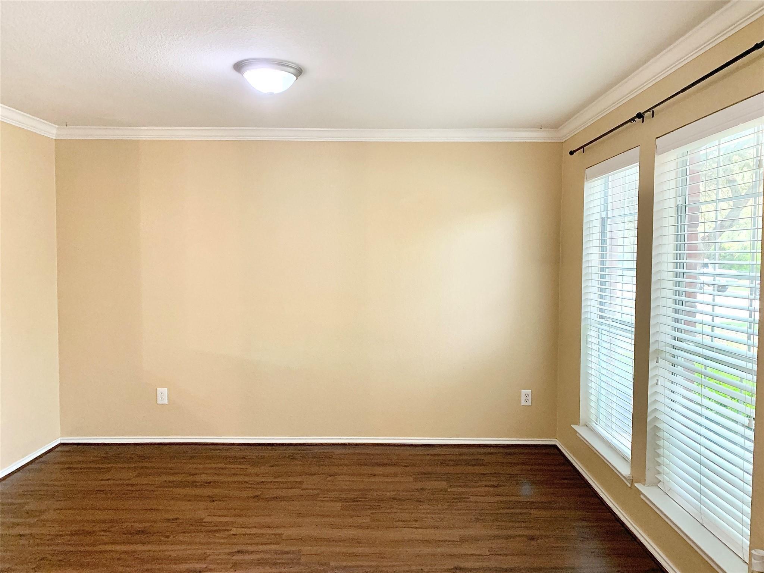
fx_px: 574
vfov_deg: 53.1
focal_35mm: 26
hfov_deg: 67.3
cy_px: 286
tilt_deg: -2.5
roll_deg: +1.0
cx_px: 382
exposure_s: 1/60
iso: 250
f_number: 1.8
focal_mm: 4.25
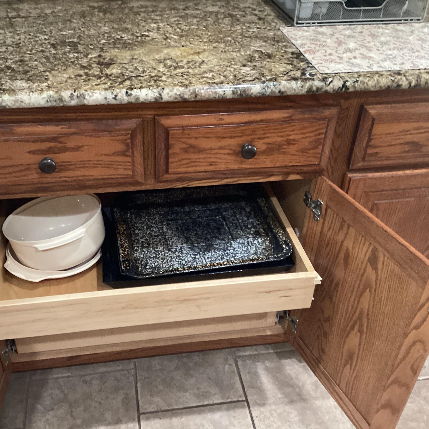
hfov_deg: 44.8
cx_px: 183
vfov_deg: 44.9
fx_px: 519
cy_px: 213
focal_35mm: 37
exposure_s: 1/30
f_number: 2.4
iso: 400
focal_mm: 3.3
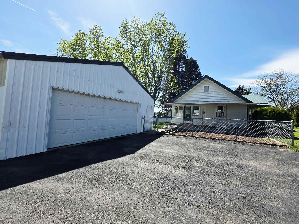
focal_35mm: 14
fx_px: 121
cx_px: 159
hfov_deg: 101.9
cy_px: 111
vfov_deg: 85.7
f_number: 1.9
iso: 40
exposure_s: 1/2000
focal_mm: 2.2
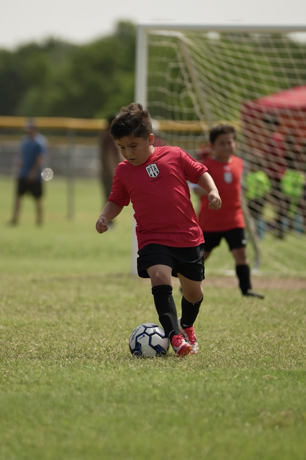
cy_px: 230
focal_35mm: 300
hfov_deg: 4.6
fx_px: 3826
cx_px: 153
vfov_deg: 6.9
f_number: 2.8
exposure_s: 1/2500
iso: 160
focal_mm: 200
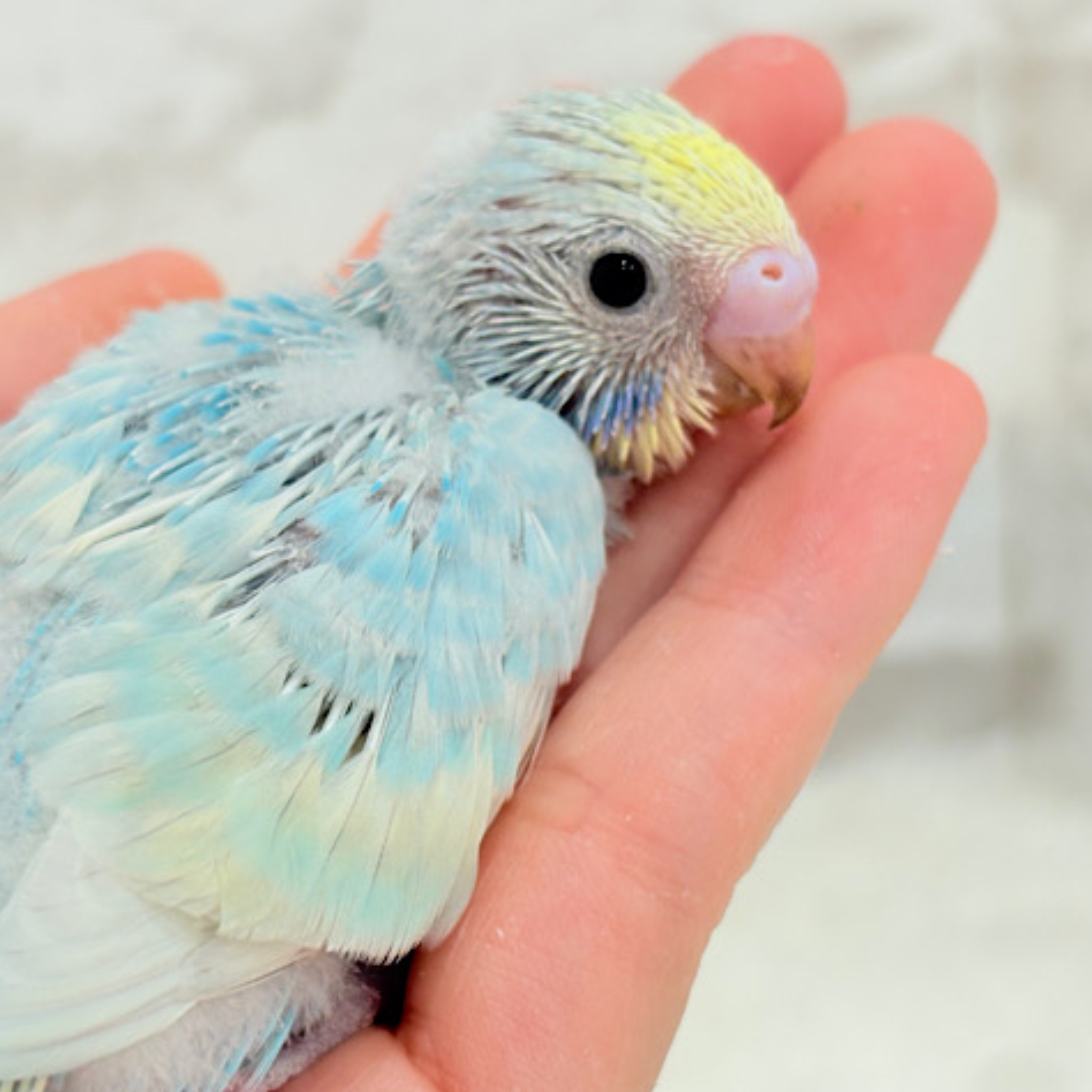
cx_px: 415
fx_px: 2213
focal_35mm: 62
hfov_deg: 27.6
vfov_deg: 27.7
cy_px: 548
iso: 64
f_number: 1.6
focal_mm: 5.96
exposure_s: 1/100
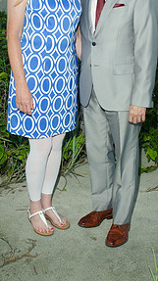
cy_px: 67
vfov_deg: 34.6
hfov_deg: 20.3
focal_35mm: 59
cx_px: 79
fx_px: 440
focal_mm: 24
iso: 100
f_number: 9
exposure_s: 1/250
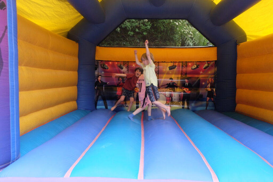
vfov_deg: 43.6
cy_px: 91
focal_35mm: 30
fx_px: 228
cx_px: 136
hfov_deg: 61.9
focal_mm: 20.1
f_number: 3.8
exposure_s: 1/170
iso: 800
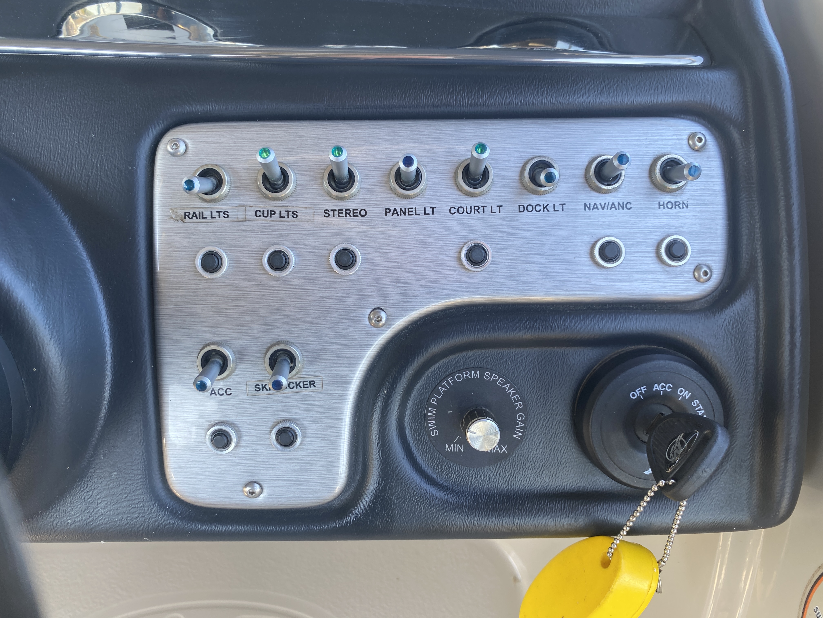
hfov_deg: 67.3
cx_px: 412
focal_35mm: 26
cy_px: 309
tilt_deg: -43.4
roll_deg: -2.1
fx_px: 618
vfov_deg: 53.1
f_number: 1.8
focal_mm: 4.25
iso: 40
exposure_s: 1/122
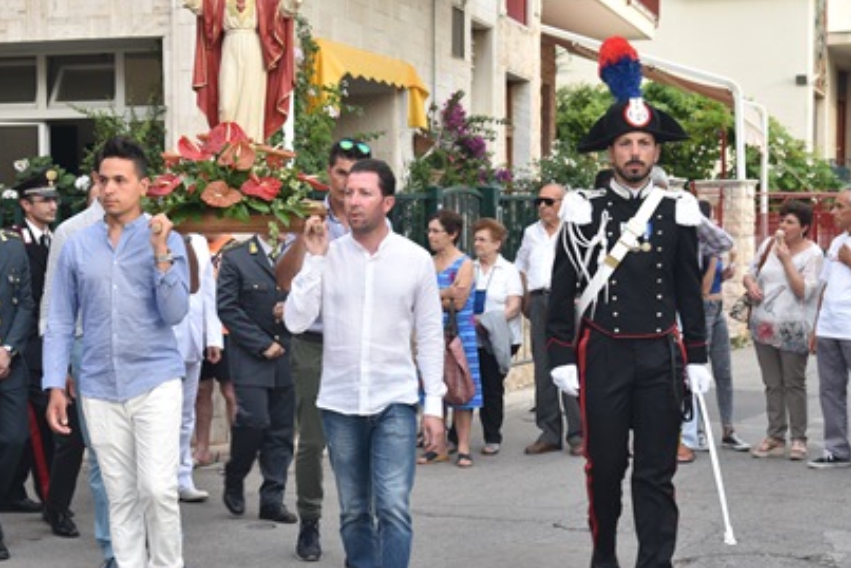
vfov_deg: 18.7
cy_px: 273
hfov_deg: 27.6
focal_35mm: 73
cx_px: 323
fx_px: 1726
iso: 250
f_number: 5.6
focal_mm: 46
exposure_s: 1/100
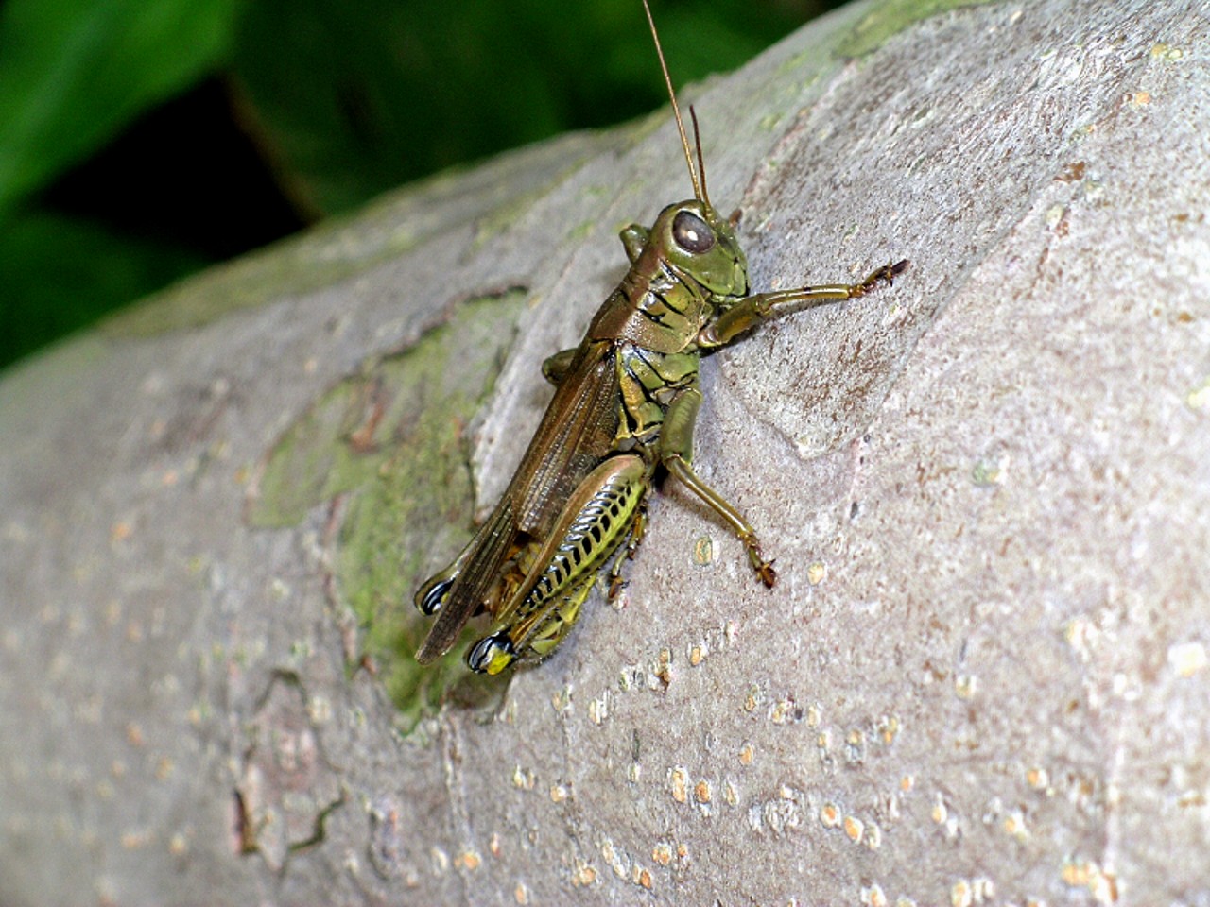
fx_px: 4055
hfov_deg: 17.0
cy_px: 454
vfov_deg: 12.8
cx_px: 605
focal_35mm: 116
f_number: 5.8
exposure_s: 1/121
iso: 50
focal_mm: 24
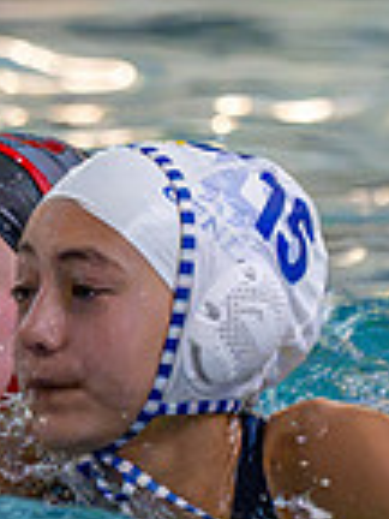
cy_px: -15
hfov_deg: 1.5
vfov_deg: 1.9
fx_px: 15358
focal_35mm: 1025
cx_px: 242
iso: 16000
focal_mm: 150
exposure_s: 1/1000
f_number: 2.8
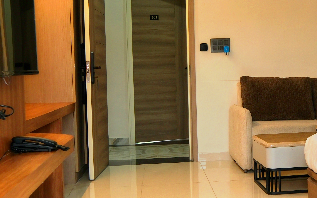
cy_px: 100
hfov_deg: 30.1
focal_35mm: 65
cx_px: 289
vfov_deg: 20.0
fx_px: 562
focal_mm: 16
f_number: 2.8
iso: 320
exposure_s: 1/100
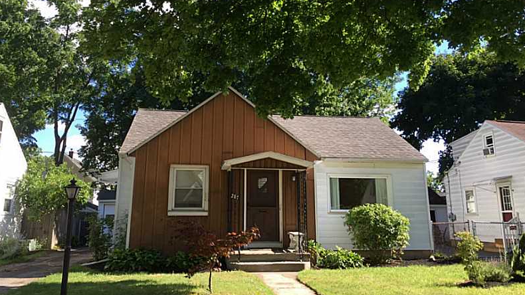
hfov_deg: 61.0
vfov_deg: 36.6
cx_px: 263
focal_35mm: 32
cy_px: 126
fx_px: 445
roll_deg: -0.9
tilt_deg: +13.2
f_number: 2.2
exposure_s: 1/534
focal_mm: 4.15
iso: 32
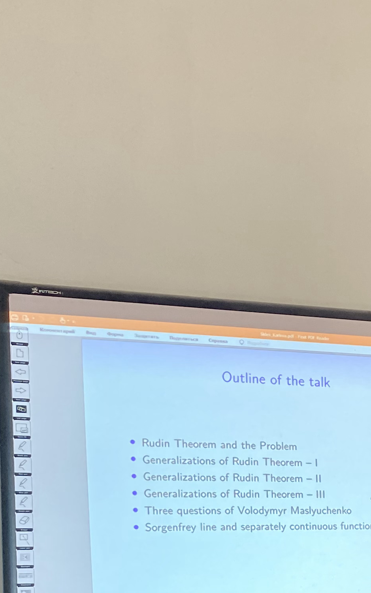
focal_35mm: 74
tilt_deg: -2.7
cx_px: 602
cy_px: 590
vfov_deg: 26.4
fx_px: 1197
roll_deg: +0.1
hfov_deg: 15.8
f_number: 1.8
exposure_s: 1/107
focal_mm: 4.25
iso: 125
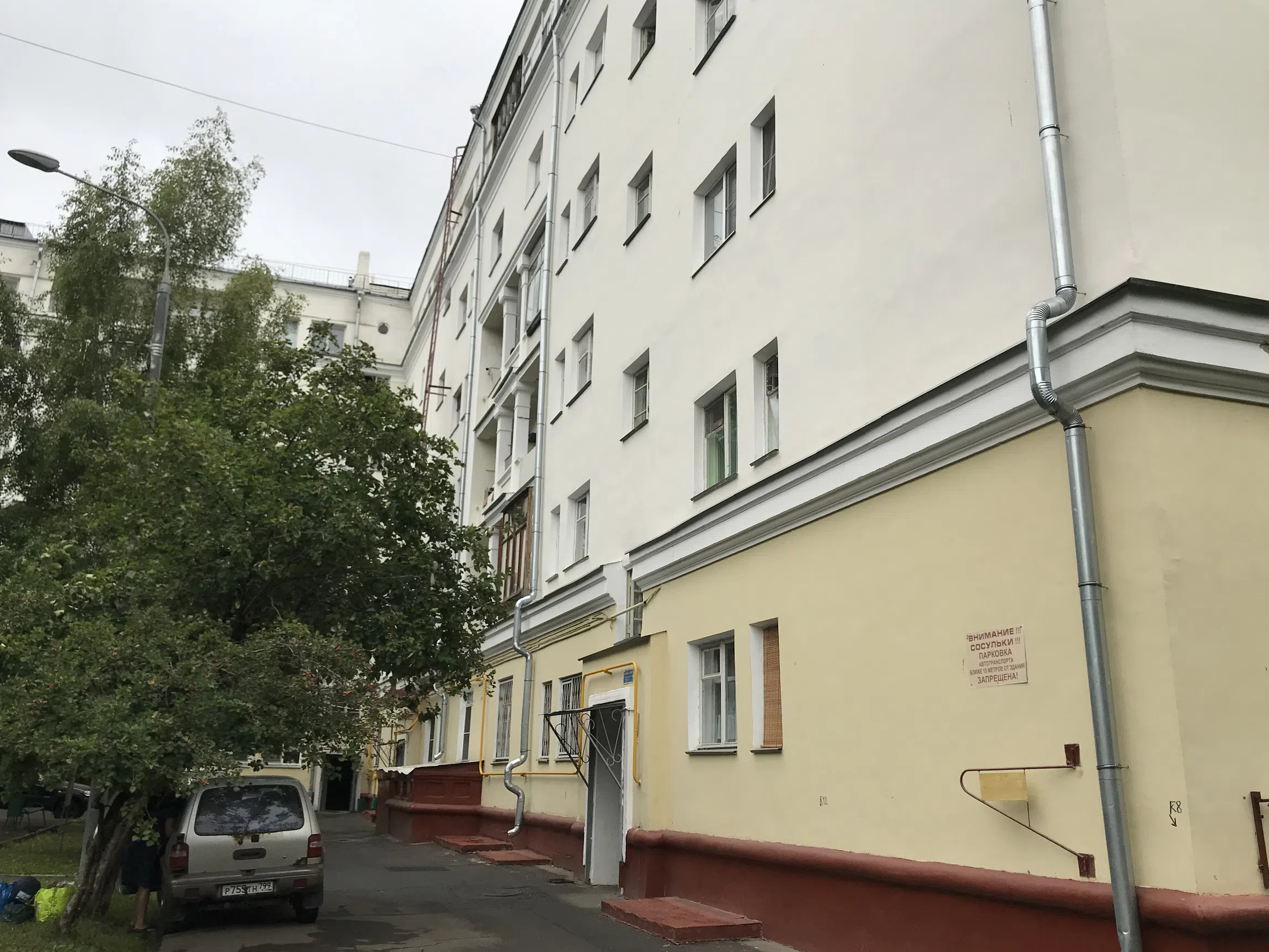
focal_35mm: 29
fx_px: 1063
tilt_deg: +17.4
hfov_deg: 61.7
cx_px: 634
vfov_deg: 48.2
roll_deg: -1.8
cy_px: 488
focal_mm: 3.99
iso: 20
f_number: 1.8
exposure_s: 1/481
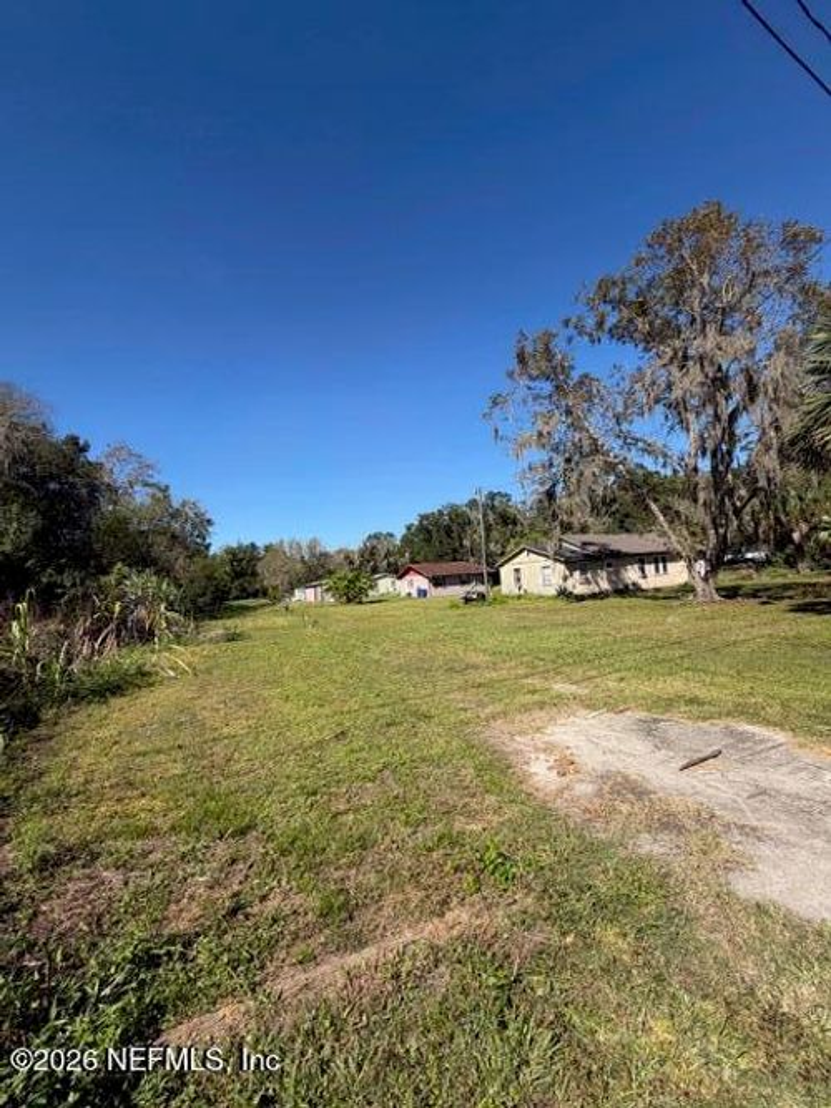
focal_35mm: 14
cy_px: 554
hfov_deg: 85.7
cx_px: 416
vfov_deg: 102.1
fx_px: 448
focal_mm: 2.22
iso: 25
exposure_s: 1/770
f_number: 2.2
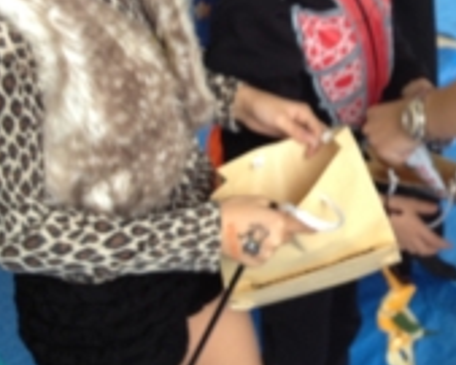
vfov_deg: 18.4
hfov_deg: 23.0
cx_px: 399
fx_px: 1093
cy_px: -11
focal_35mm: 81
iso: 50
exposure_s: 1/30
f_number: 2.4
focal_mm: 4.28
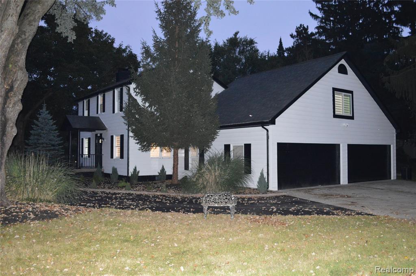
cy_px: 138
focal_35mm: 33
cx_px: 208
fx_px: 381
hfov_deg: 57.3
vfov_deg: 39.9
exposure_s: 1/60
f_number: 3.8
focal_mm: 22
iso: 3200
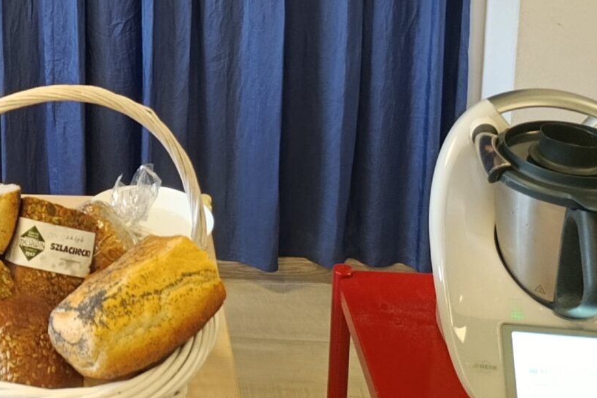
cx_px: -51
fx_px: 1260
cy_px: -189
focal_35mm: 76
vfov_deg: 16.4
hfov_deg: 24.9
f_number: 1.65
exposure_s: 1/50
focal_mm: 6.11
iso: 814
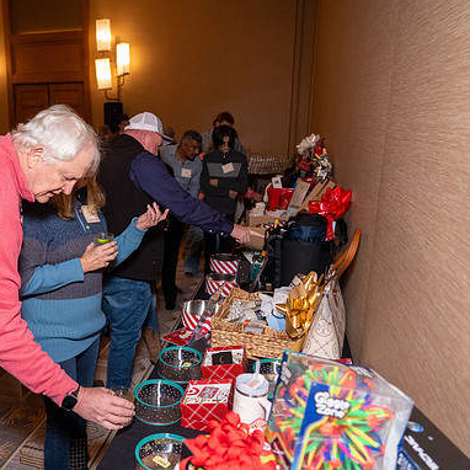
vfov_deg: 52.5
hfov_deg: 51.0
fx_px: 476
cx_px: 135
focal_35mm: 31
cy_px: 233
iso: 3200
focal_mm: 24
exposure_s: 1/60
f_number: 4
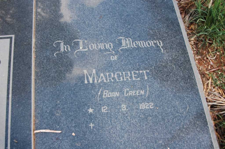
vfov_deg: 31.8
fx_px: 262
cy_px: 74
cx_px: 112
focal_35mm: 42
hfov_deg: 46.4
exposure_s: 1/125
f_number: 5.6
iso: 200
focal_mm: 28
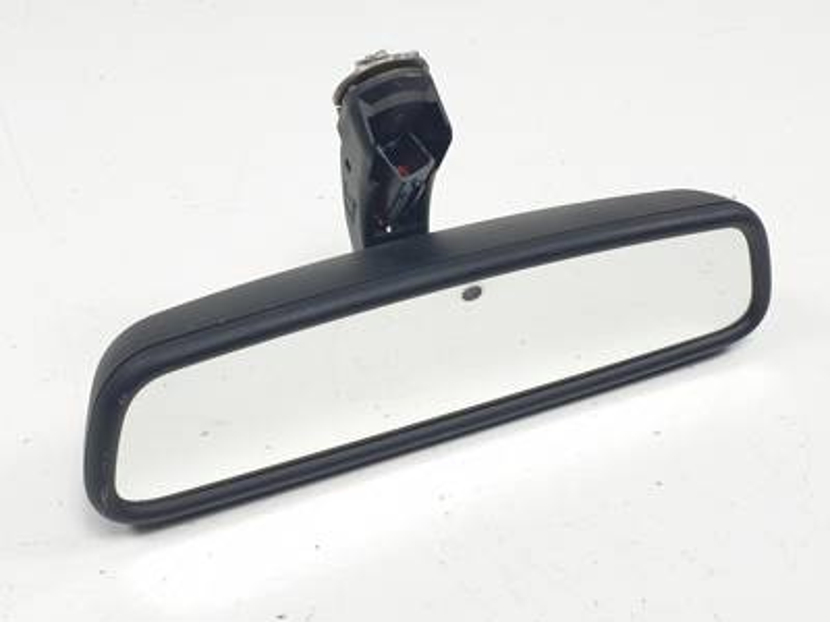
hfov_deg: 67.3
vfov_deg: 53.1
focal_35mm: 26
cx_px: 415
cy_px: 311
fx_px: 623
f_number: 2.4
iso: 50
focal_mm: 4.3
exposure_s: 1/178
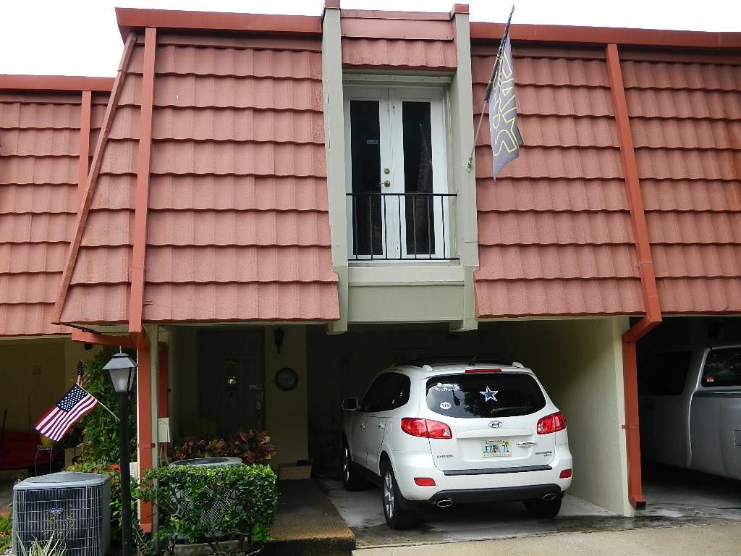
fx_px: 878
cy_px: 278
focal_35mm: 41
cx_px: 370
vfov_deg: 35.1
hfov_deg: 45.8
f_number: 3.5
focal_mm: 7.3
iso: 80
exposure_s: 1/160
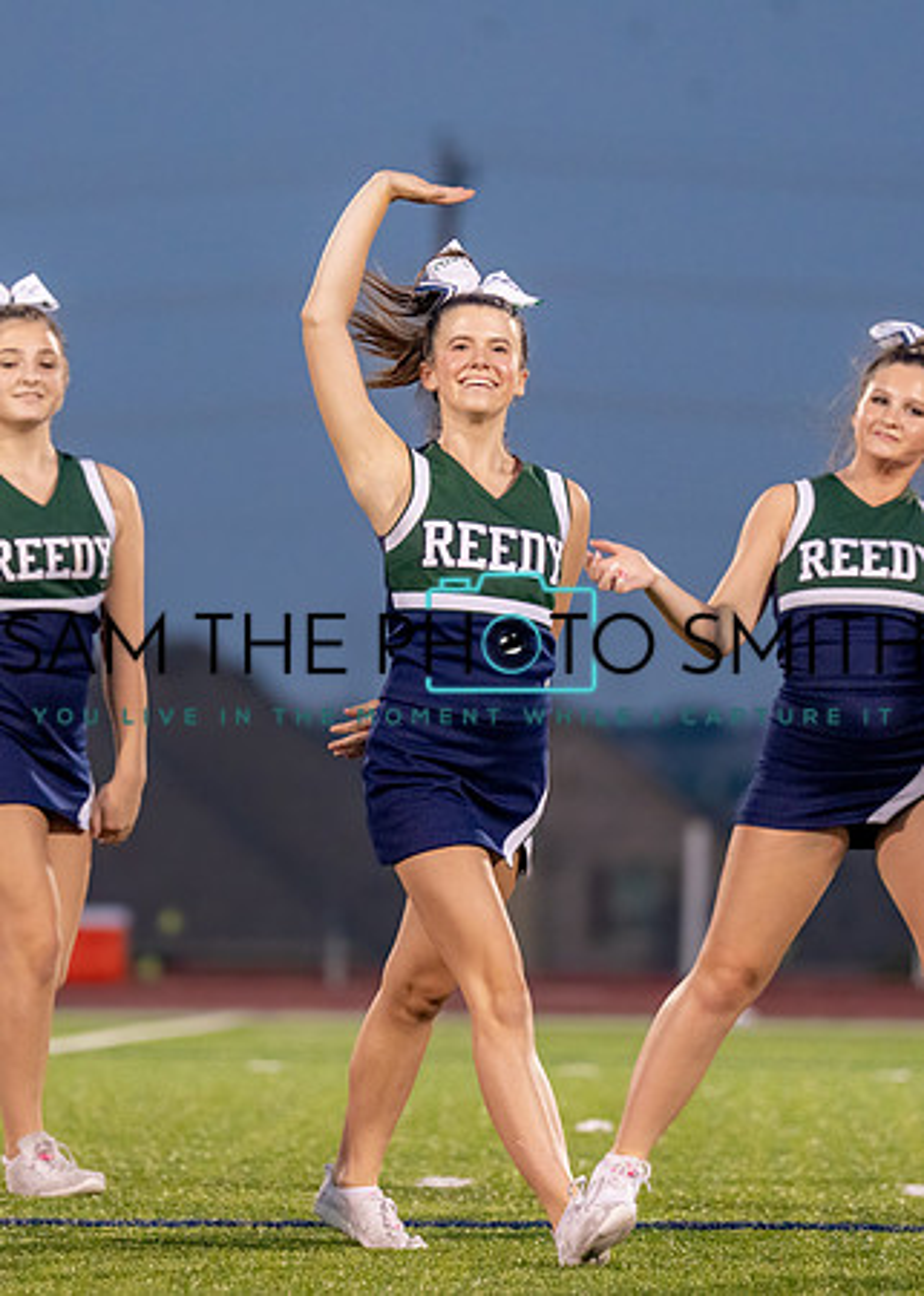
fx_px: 12096
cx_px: 342
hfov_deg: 4.4
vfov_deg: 6.1
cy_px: 543
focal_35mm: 329
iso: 1250
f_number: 2.8
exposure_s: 1/1000
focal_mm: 160
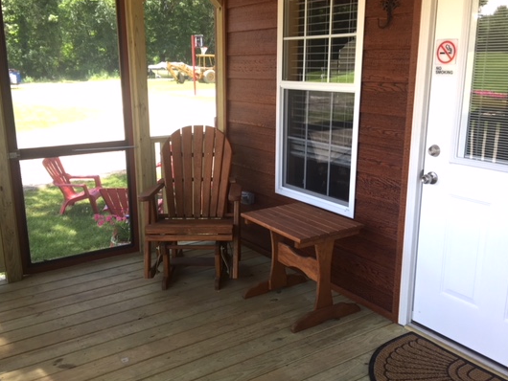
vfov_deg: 40.7
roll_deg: +0.2
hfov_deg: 52.6
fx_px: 514
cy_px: 204
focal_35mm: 35
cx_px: 244
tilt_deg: -14.5
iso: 32
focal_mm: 4.15
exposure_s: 1/120
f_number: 2.2
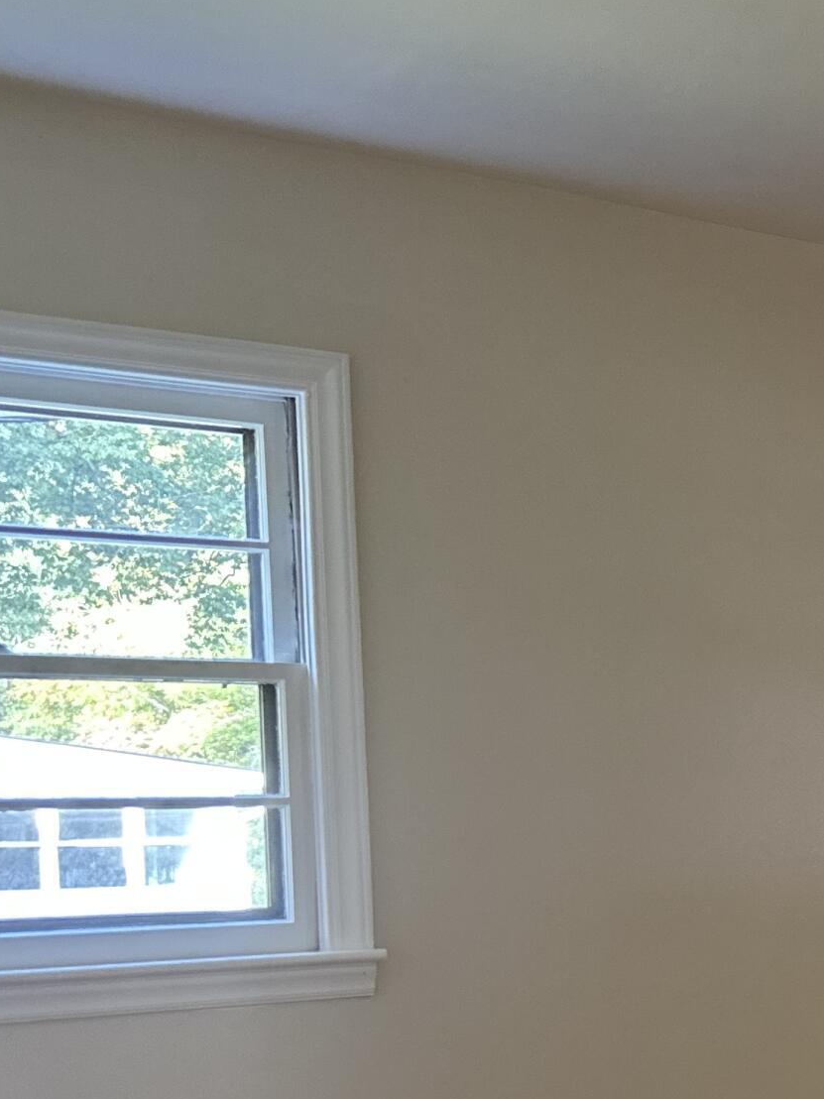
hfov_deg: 19.5
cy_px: 872
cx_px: 1255
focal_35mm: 65
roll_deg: +1.0
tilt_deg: -1.4
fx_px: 2063
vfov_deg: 29.2
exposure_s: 1/60
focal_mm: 6.86
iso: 200
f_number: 1.78
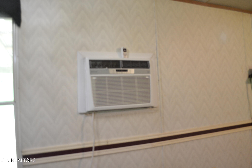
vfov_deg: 47.9
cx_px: 126
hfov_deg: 67.4
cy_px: 84
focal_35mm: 27
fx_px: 189
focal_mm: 18
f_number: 3.5
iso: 640
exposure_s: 1/15
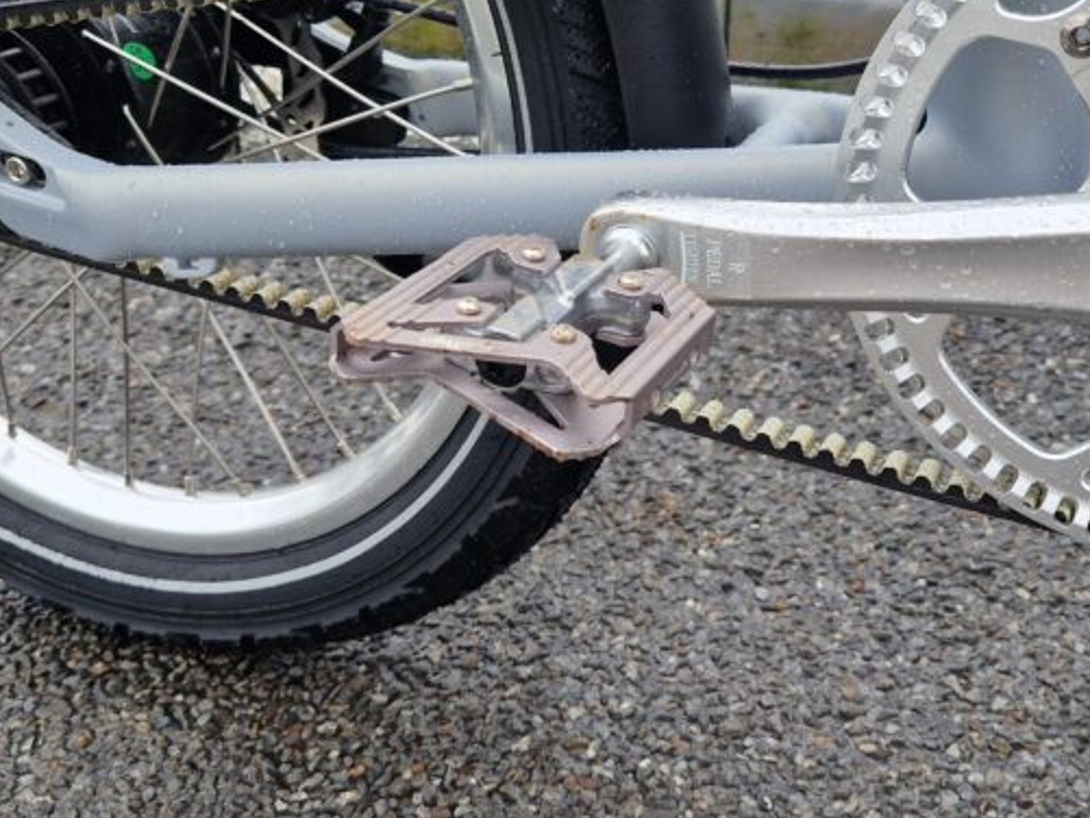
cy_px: 318
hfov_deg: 39.9
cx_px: 742
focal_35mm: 47
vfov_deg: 30.8
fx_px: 1480
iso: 50
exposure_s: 1/180
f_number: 1.8
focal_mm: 5.4
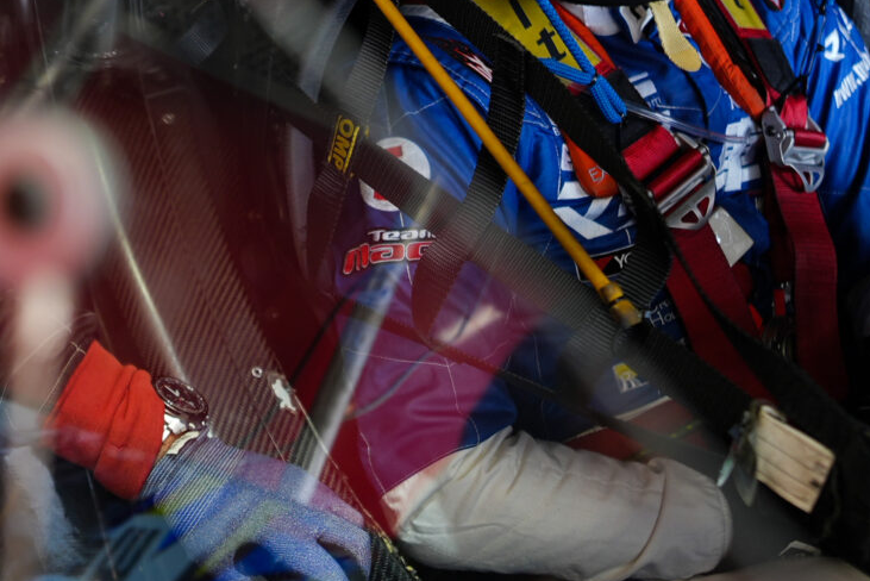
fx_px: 1354
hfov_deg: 35.1
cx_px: 248
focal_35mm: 56
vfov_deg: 24.2
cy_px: 267
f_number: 1.8
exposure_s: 1/125
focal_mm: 16
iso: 160
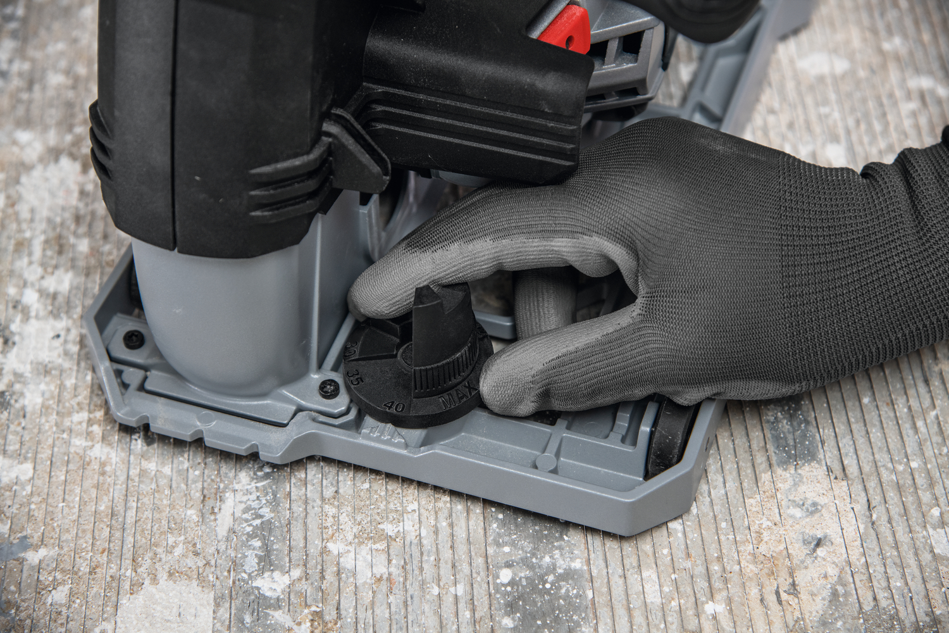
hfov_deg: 23.9
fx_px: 2241
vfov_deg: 16.1
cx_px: 474
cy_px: 316
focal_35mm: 85
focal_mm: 85
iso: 320
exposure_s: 1/125
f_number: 5.6
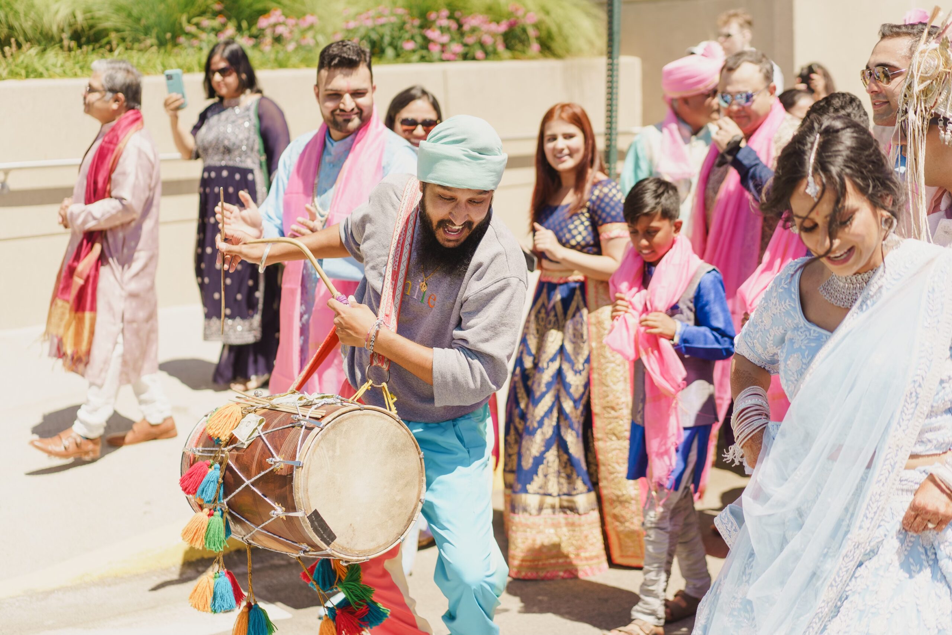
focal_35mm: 55
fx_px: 1454
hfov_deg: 36.2
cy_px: 318
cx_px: 476
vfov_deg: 24.6
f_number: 2.5
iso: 50
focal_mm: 55
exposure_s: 1/1250
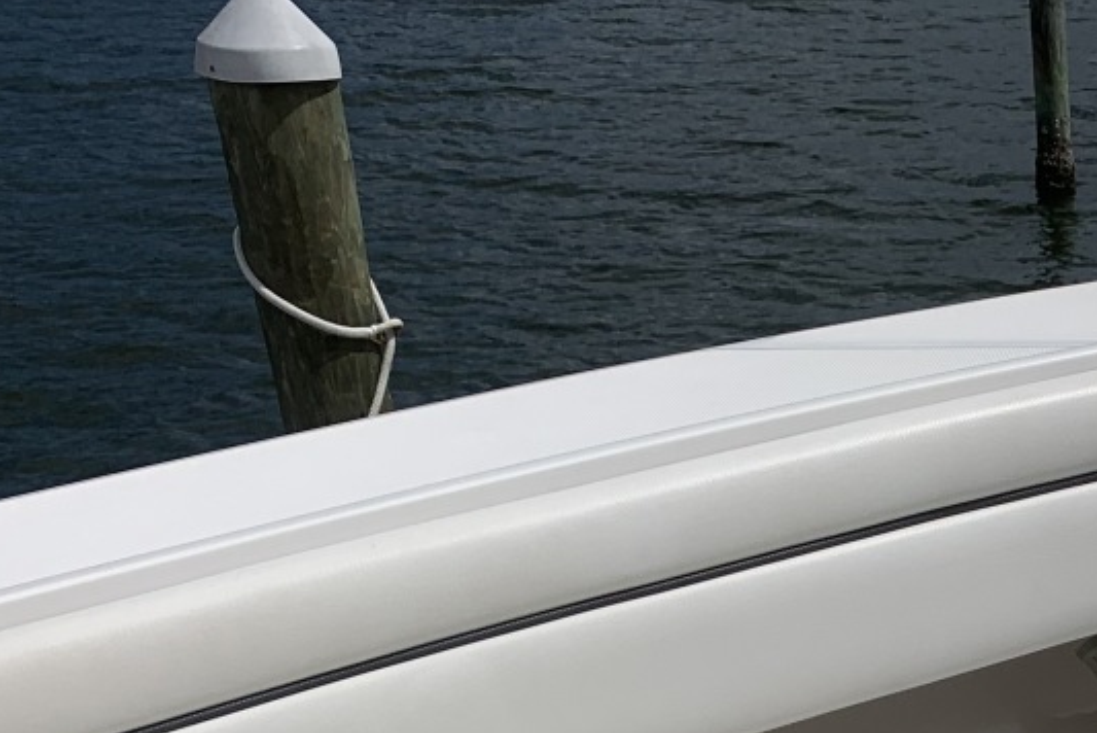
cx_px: 1307
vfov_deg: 17.4
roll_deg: -0.3
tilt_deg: -26.2
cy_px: 978
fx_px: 2226
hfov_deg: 25.0
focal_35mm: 73
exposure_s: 1/10526
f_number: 1.8
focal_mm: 4.25
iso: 25
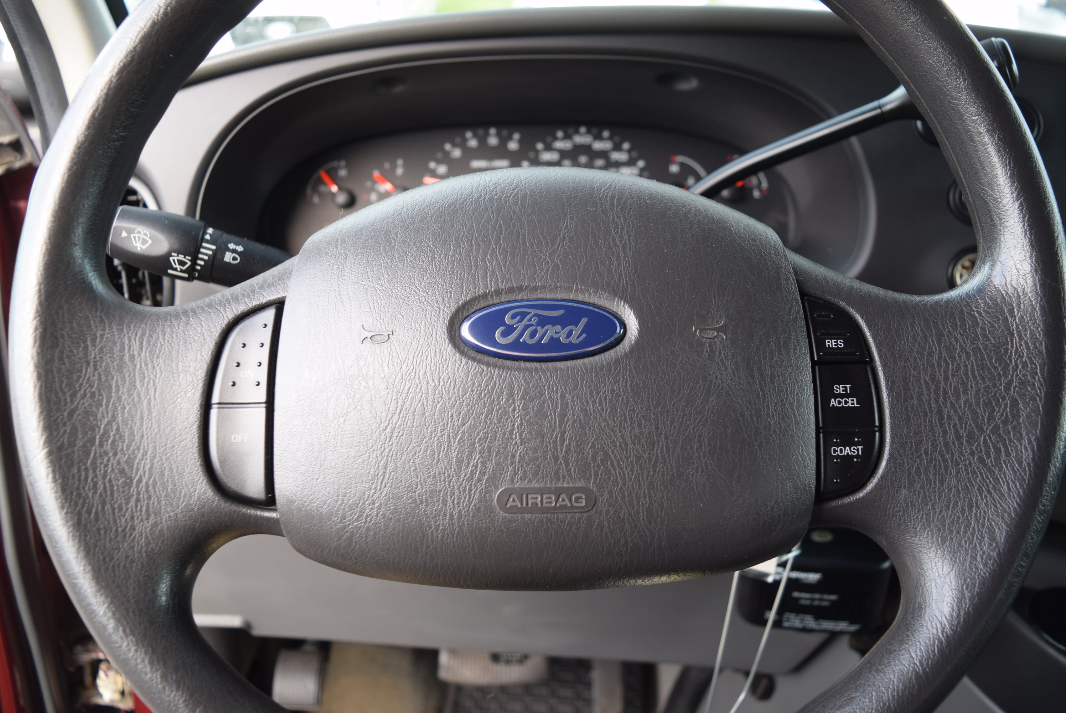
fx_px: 889
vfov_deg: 43.7
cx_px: 533
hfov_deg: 61.9
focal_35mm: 30
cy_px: 356
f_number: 4.5
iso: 400
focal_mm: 20
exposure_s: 1/80
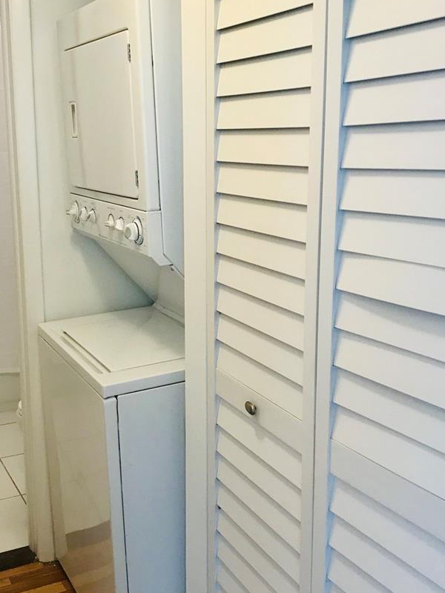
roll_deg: +0.3
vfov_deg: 44.8
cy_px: 282
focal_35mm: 42
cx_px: 185
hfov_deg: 34.3
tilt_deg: -11.4
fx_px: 720
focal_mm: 3.99
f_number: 1.8
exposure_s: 1/40
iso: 20
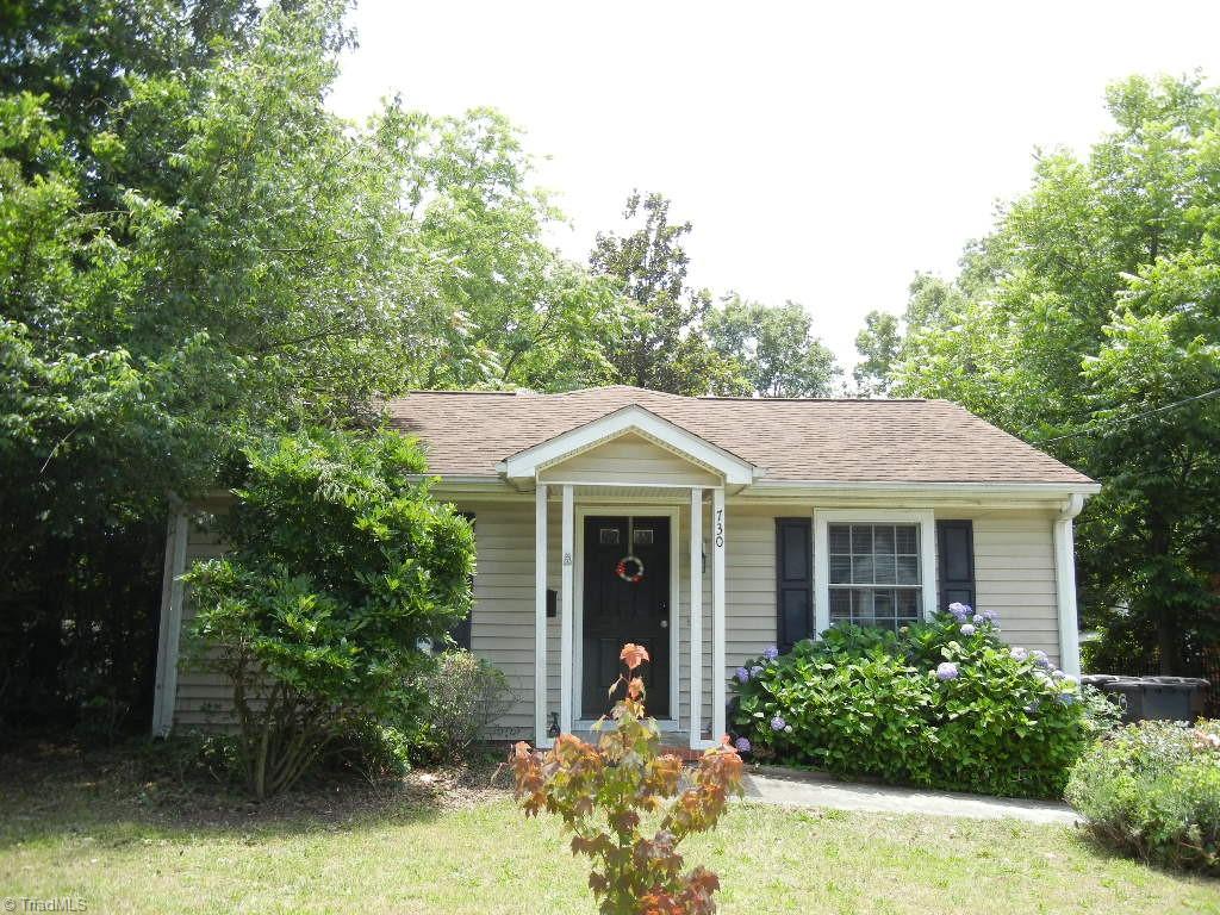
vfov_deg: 46.8
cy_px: 458
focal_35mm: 30
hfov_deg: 60.0
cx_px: 610
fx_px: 1057
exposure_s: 1/315
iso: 160
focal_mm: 5.4
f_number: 3.5
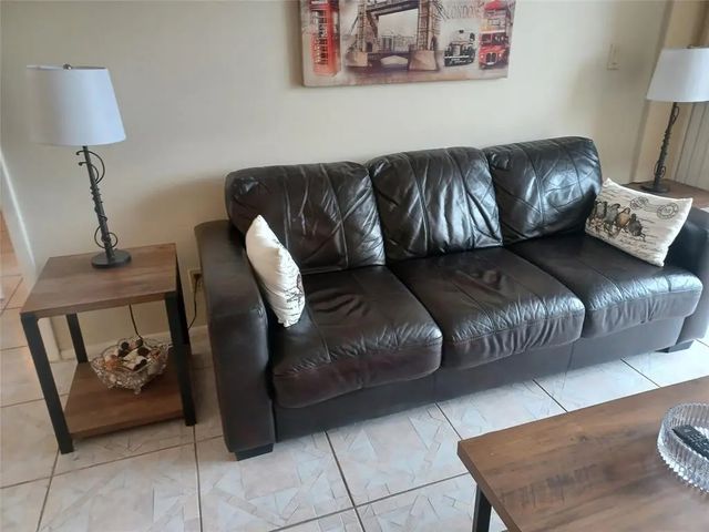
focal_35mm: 25
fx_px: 512
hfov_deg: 69.4
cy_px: 266
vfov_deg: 54.9
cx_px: 354
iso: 250
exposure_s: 1/30
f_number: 1.8
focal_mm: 4.6
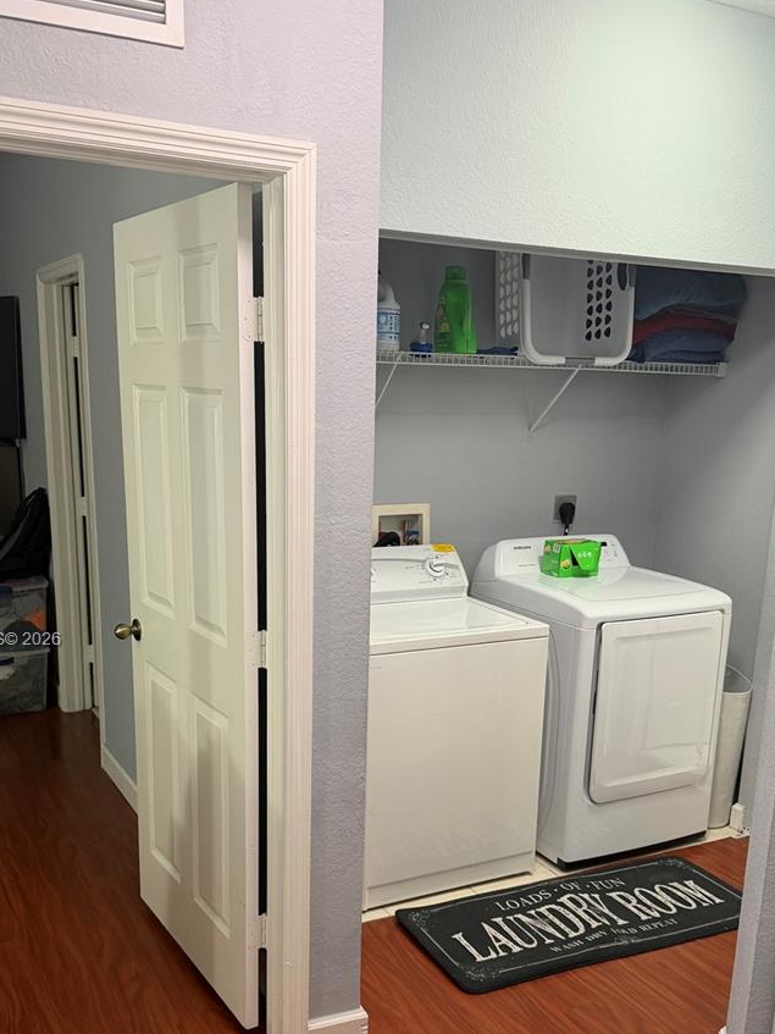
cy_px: 641
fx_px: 1015
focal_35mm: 34
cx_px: 384
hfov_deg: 41.8
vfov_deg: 53.4
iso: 250
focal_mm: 6.76
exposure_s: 1/60
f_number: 1.78
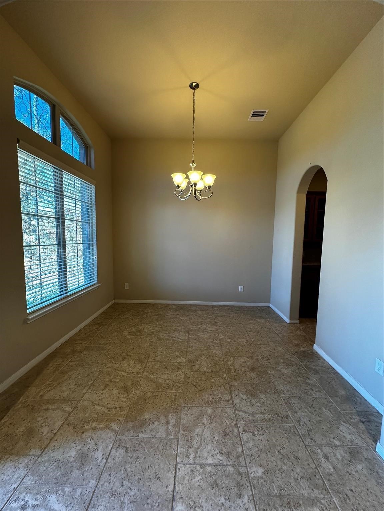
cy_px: 256
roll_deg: -1.0
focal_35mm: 14
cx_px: 192
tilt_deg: -4.5
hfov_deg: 85.7
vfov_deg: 102.1
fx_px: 207
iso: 200
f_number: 2.2
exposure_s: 1/120
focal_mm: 2.22
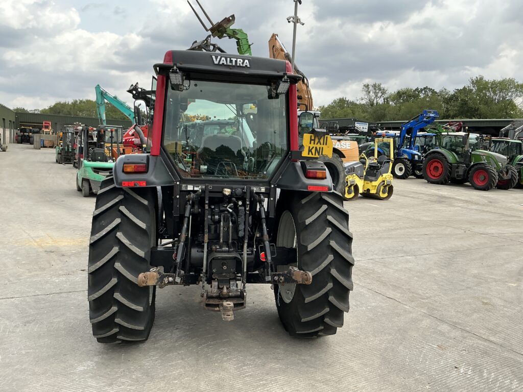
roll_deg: -0.1
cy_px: 196
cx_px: 262
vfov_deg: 49.7
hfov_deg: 63.4
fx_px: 423
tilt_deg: -1.0
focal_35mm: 28
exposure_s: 1/898
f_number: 1.8
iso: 25
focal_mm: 3
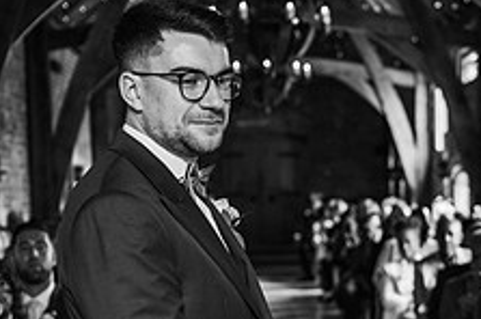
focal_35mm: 91
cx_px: 380
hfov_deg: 22.1
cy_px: 285
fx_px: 1214
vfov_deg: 14.8
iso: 560
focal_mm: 35
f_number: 2.2
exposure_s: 1/200
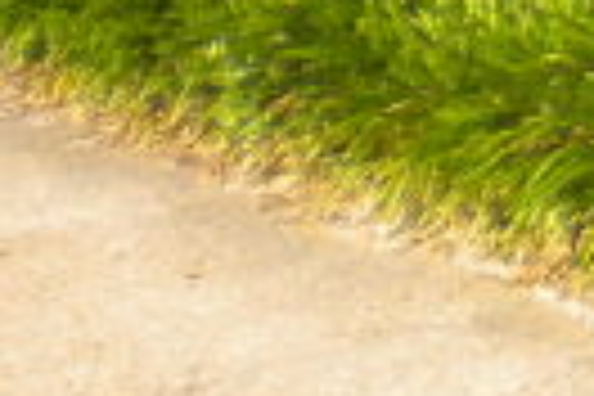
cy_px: 122
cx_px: 2300
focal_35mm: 282
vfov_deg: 4.9
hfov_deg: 6.2
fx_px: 4653
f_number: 4.6
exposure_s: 1/177
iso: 80
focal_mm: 6.3
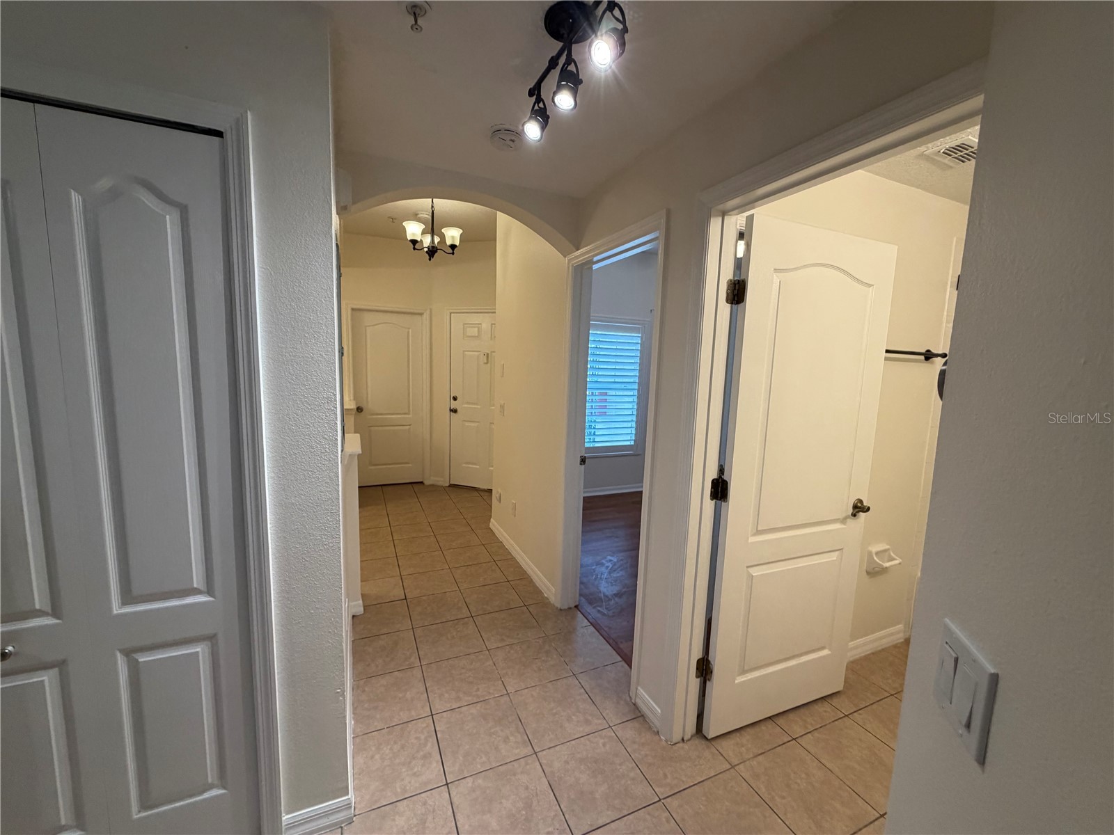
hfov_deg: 102.1
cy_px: 418
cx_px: 557
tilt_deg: -7.4
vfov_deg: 85.7
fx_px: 451
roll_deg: -1.7
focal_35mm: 14
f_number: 2.2
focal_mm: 2.22
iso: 250
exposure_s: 1/120
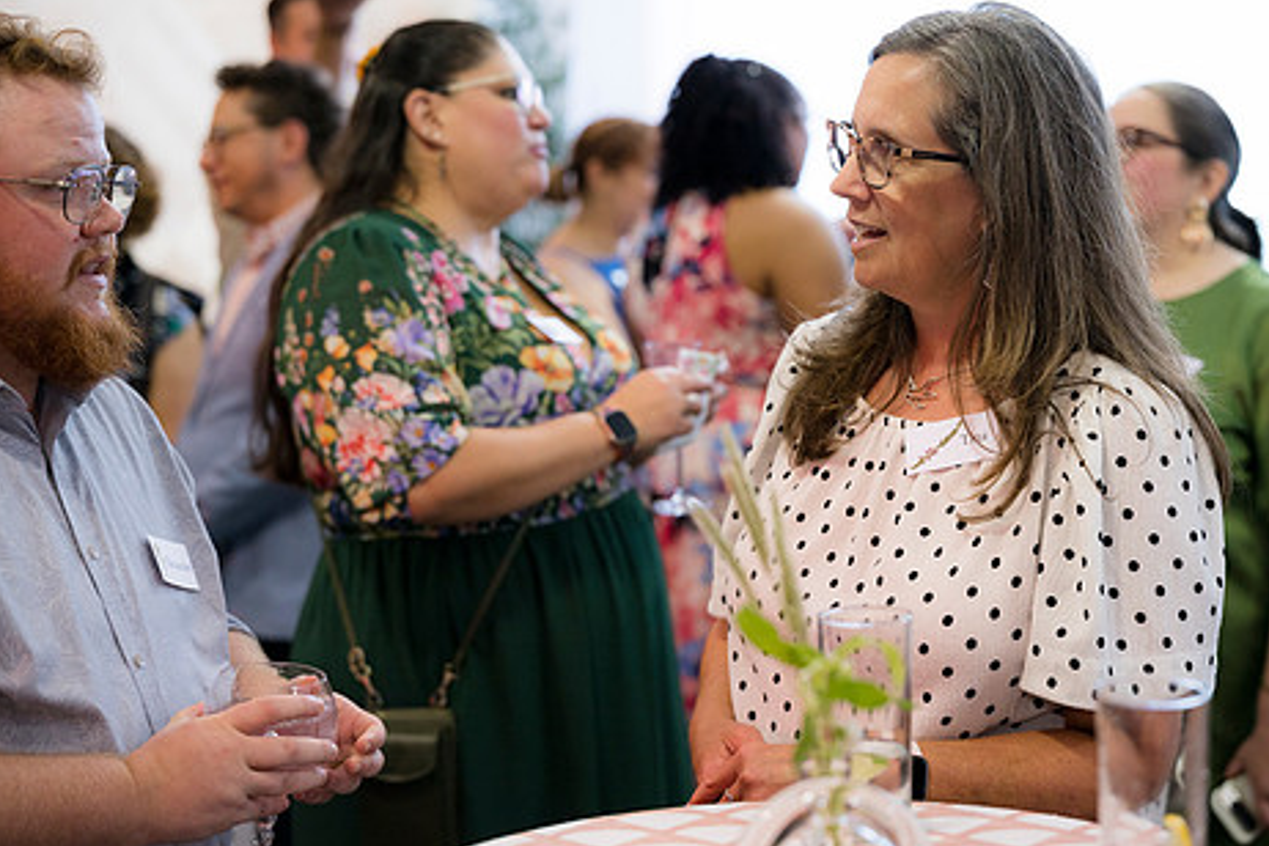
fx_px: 2432
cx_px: 769
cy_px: 350
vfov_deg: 19.7
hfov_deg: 29.2
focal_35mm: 69
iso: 500
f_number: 2.2
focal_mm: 55
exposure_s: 1/160
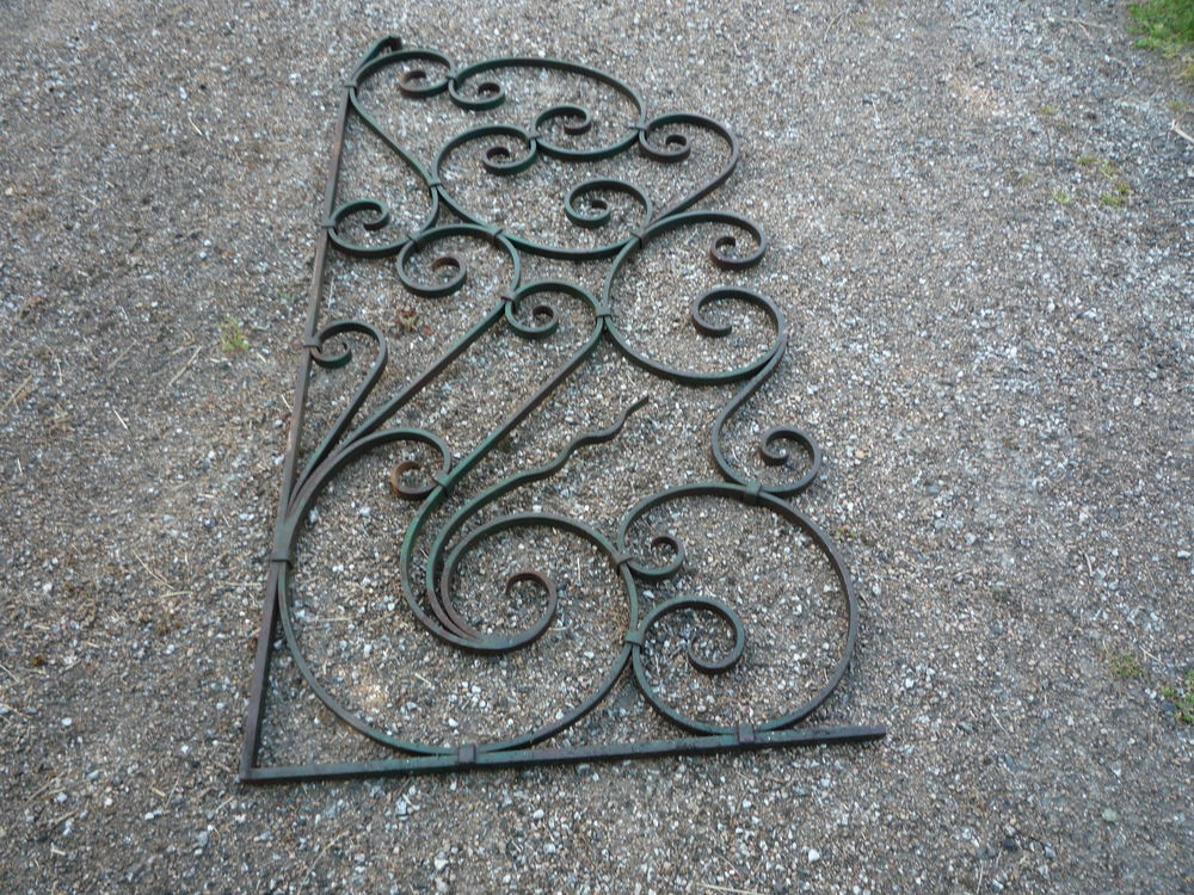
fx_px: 1035
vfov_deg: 46.8
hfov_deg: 60.0
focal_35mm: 30
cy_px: 448
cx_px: 597
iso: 100
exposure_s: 1/80
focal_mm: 5.2
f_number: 3.3
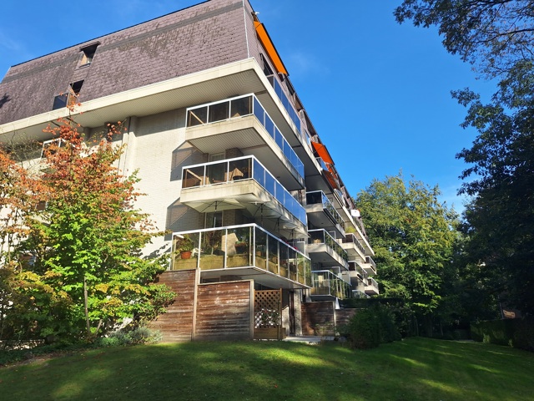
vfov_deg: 58.9
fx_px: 355
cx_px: 267
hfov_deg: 73.9
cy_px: 200
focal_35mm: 23
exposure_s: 1/1980
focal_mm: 5.54
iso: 40
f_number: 1.8
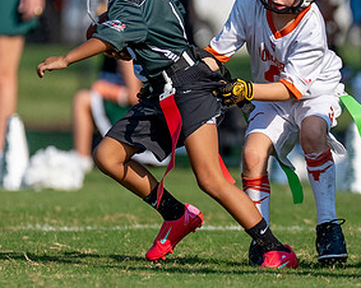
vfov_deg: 1.6
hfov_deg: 2.0
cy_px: 105
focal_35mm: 993
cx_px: 246
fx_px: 10602
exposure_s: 1/4000
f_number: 2.8
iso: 200
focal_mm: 200
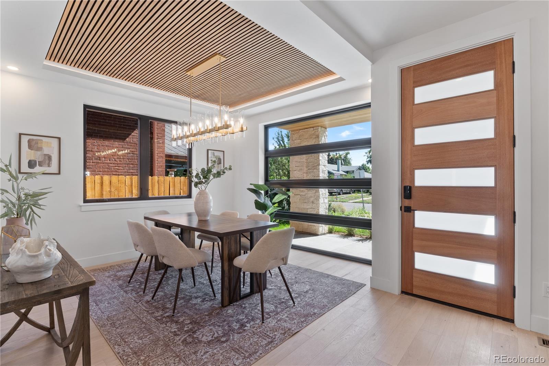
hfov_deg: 94.0
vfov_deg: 71.1
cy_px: 183
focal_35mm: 17
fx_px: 256
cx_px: 274
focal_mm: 11.2
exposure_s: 1/8
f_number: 8
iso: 160
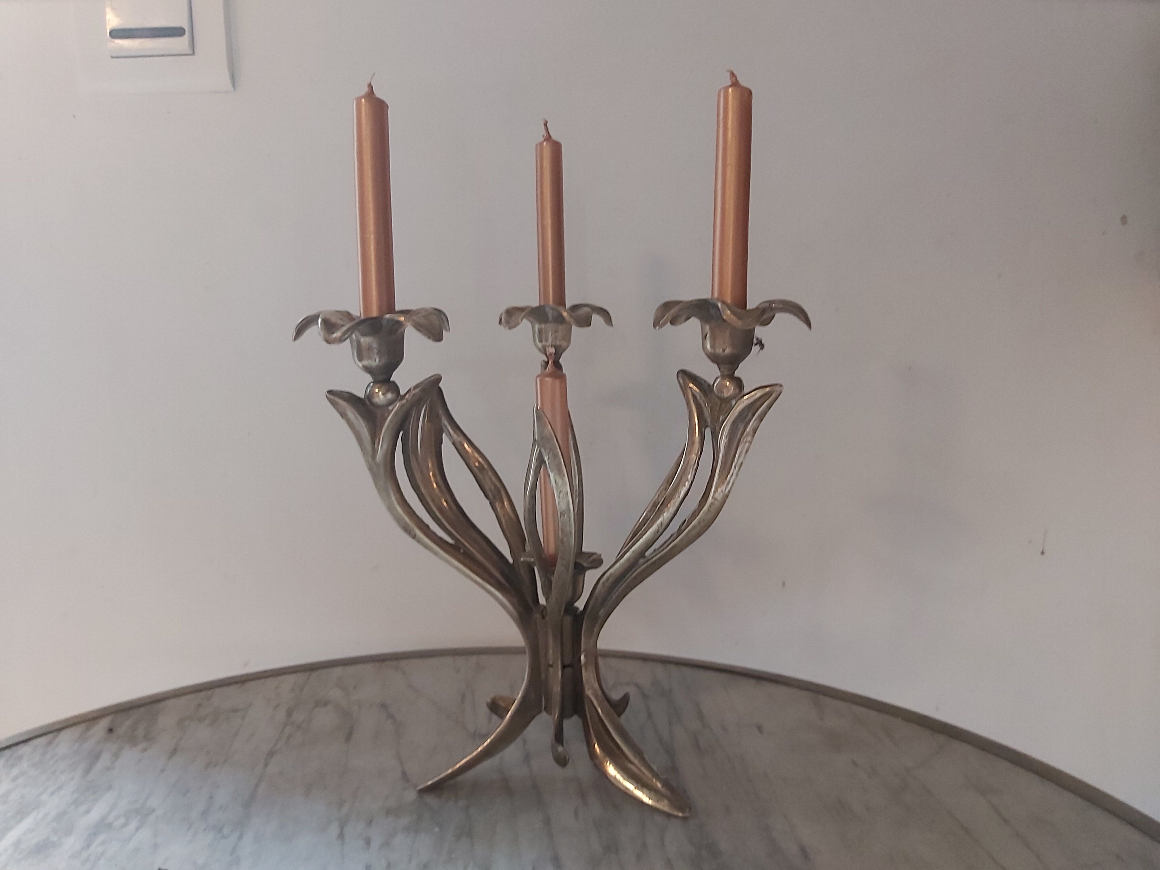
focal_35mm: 26
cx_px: 580
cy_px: 435
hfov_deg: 67.3
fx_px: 871
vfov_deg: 53.1
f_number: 1.7
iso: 320
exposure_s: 1/50
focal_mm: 3.92
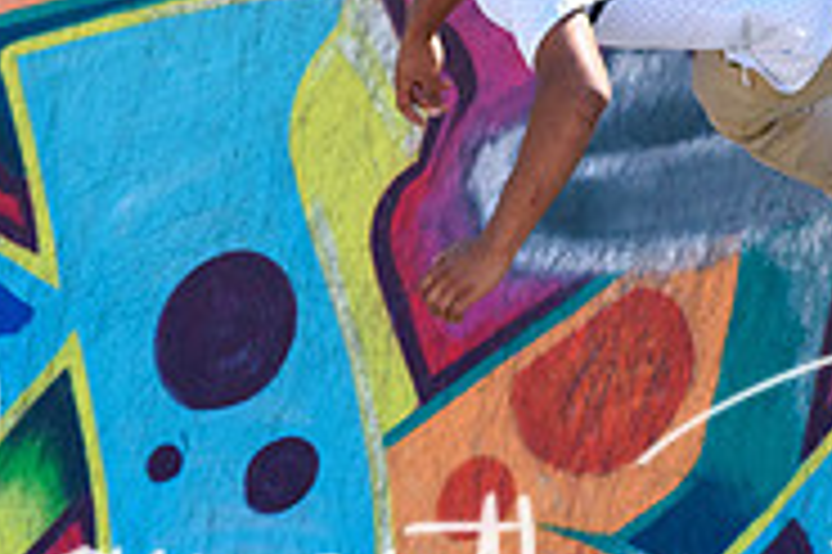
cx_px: 400
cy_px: 164
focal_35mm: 777
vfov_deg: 1.8
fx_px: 17941
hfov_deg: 2.7
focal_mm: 165
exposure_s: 1/2000
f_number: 5.6
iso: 360
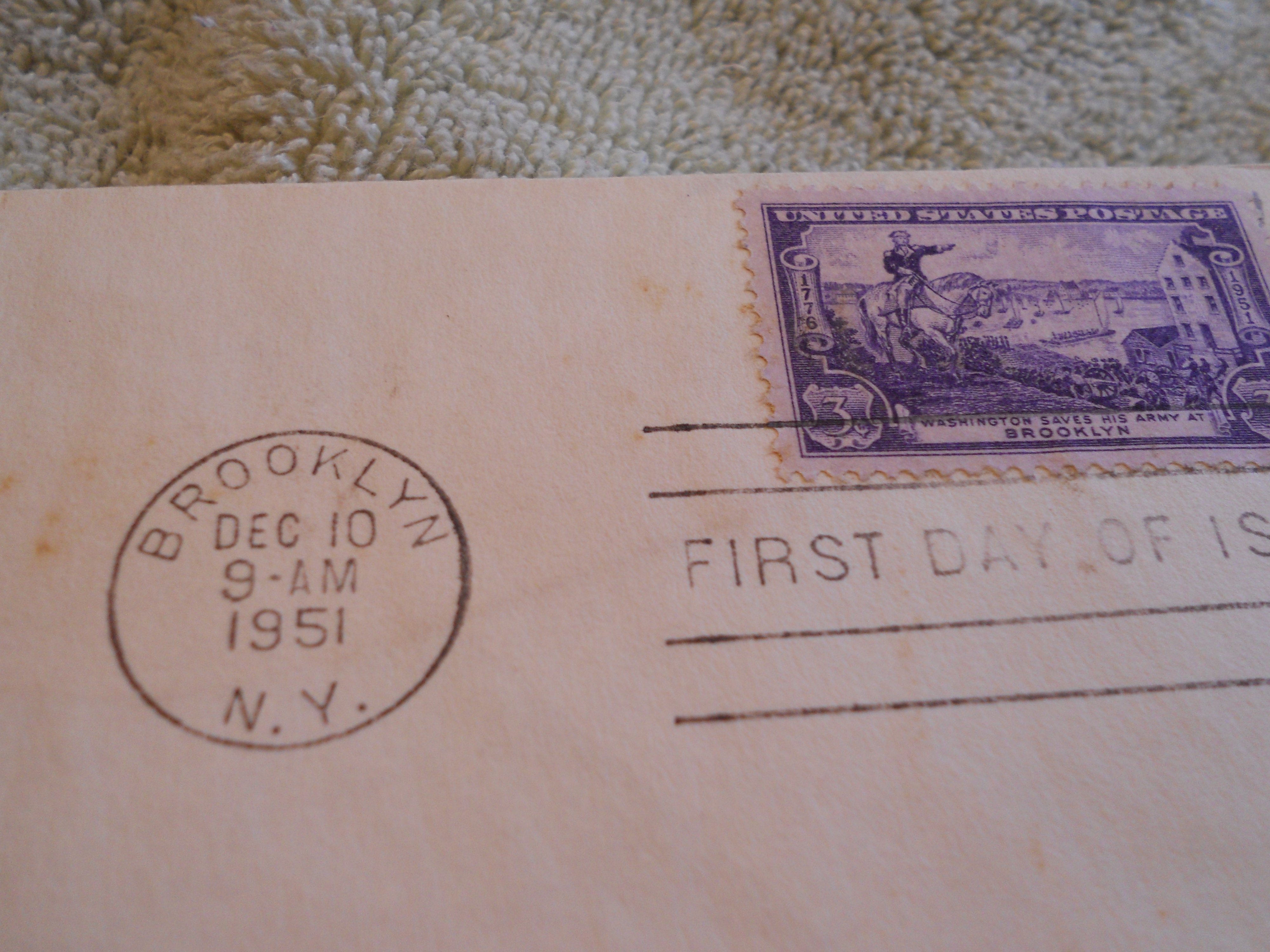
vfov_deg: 44.2
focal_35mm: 32
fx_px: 1174
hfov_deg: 56.8
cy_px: 476
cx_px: 635
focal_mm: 5.8
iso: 125
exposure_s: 1/30
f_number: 3.5
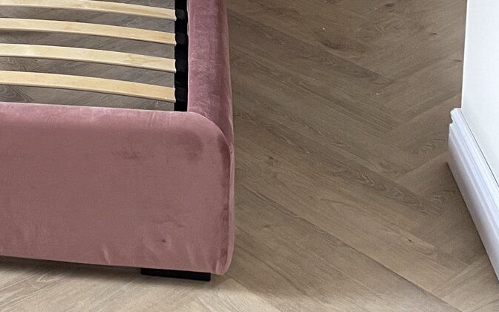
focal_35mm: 82
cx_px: -50
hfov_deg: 23.6
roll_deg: +3.3
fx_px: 1115
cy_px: -210
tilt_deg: -13.3
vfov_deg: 14.4
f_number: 1.6
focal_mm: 5.1
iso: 250
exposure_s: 1/60
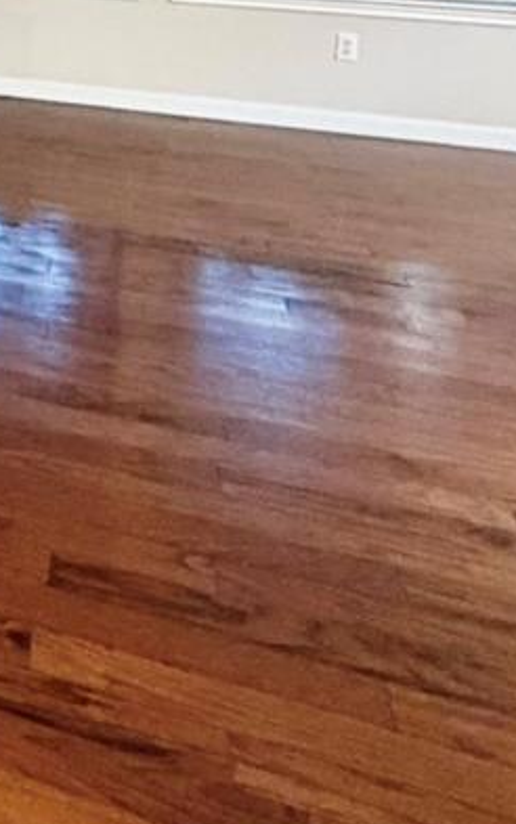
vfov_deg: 31.2
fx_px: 1304
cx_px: -600
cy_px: -84
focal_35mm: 58
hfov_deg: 15.9
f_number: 2.2
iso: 500
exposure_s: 1/60
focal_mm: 2.22
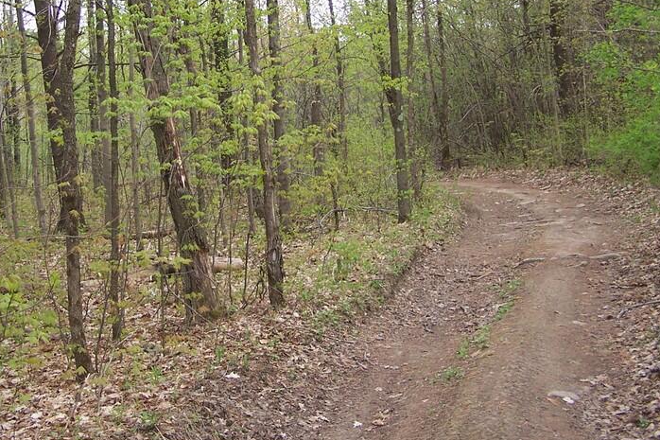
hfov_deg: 34.4
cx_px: 257
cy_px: 129
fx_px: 1063
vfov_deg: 23.2
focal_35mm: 58
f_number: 2.8
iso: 80
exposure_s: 1/160
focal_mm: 6.3
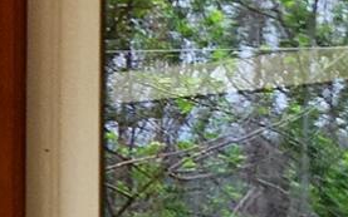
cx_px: -467
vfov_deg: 5.9
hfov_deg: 8.7
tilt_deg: +3.1
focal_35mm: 222
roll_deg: -1.6
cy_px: 248
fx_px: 2105
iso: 25
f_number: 2.2
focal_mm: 4.15
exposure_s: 1/120
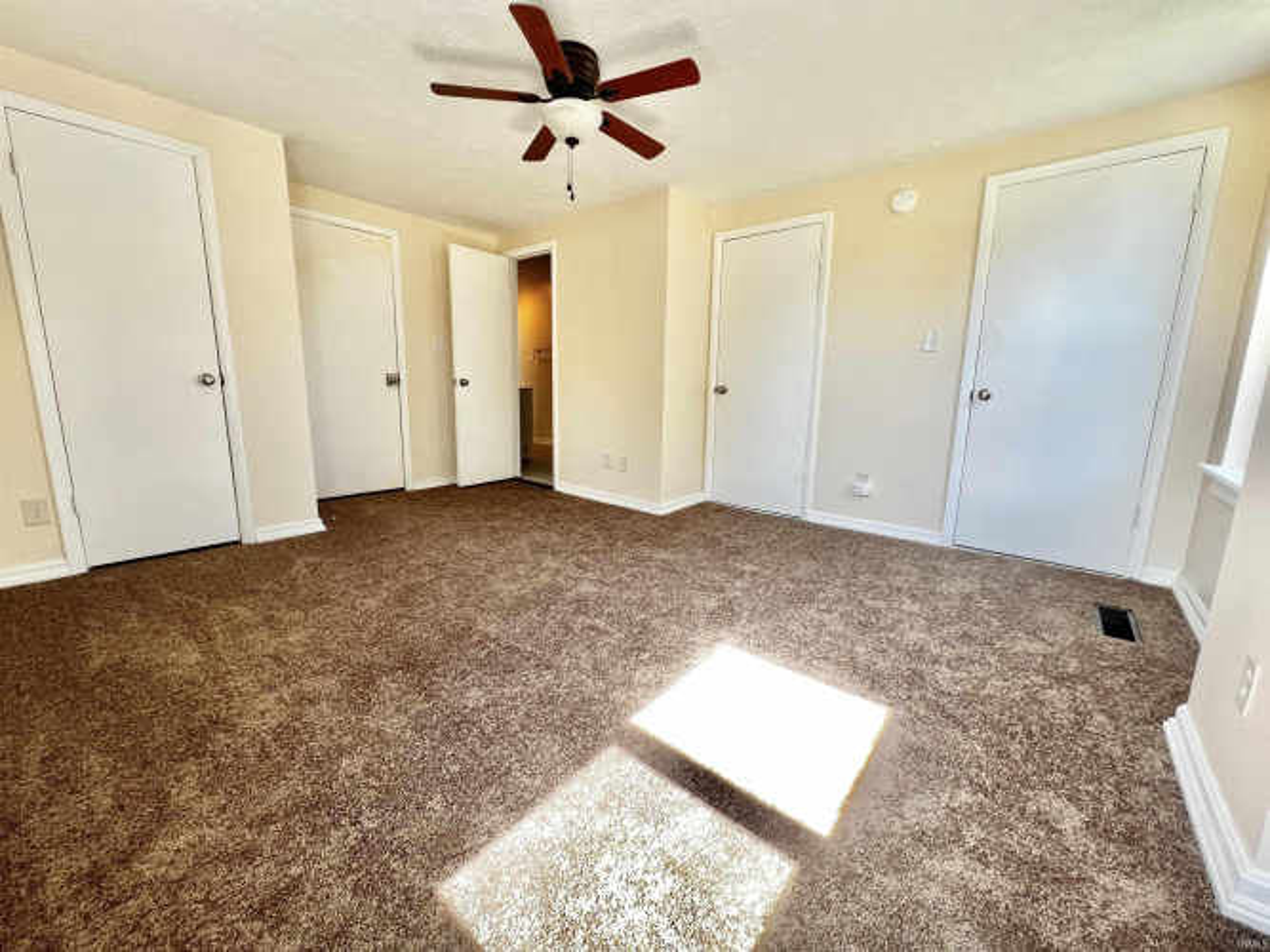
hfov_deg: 106.2
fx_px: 477
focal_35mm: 13
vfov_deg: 89.9
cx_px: 635
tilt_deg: -10.5
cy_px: 476
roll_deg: -1.1
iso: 100
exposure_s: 1/99
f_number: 1.8
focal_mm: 1.57
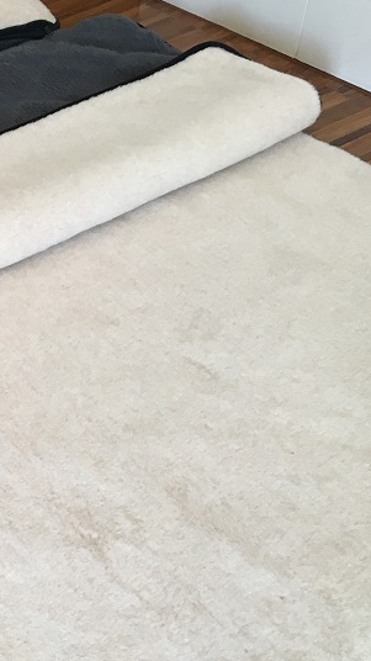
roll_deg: +7.4
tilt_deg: -43.5
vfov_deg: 35.4
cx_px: -175
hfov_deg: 18.2
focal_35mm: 59
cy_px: 382
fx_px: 1033
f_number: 2.2
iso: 80
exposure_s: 1/33
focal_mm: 4.15
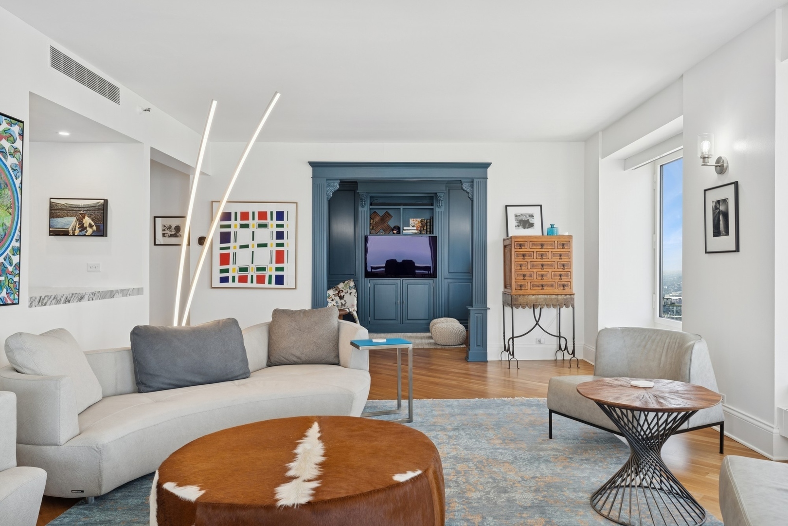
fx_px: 547
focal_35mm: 25
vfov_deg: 51.3
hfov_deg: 71.5
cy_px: 263
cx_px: 394
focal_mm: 25
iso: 320
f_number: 8
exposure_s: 1/40
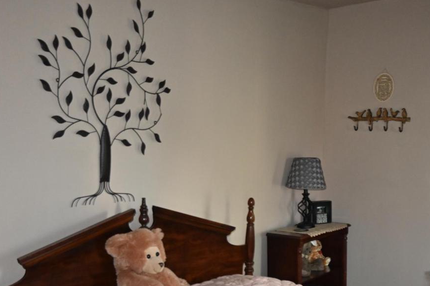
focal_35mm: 48
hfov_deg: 40.7
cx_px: 239
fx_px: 578
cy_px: 217
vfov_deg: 27.4
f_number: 3.8
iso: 1250
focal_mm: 19.5
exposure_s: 1/60
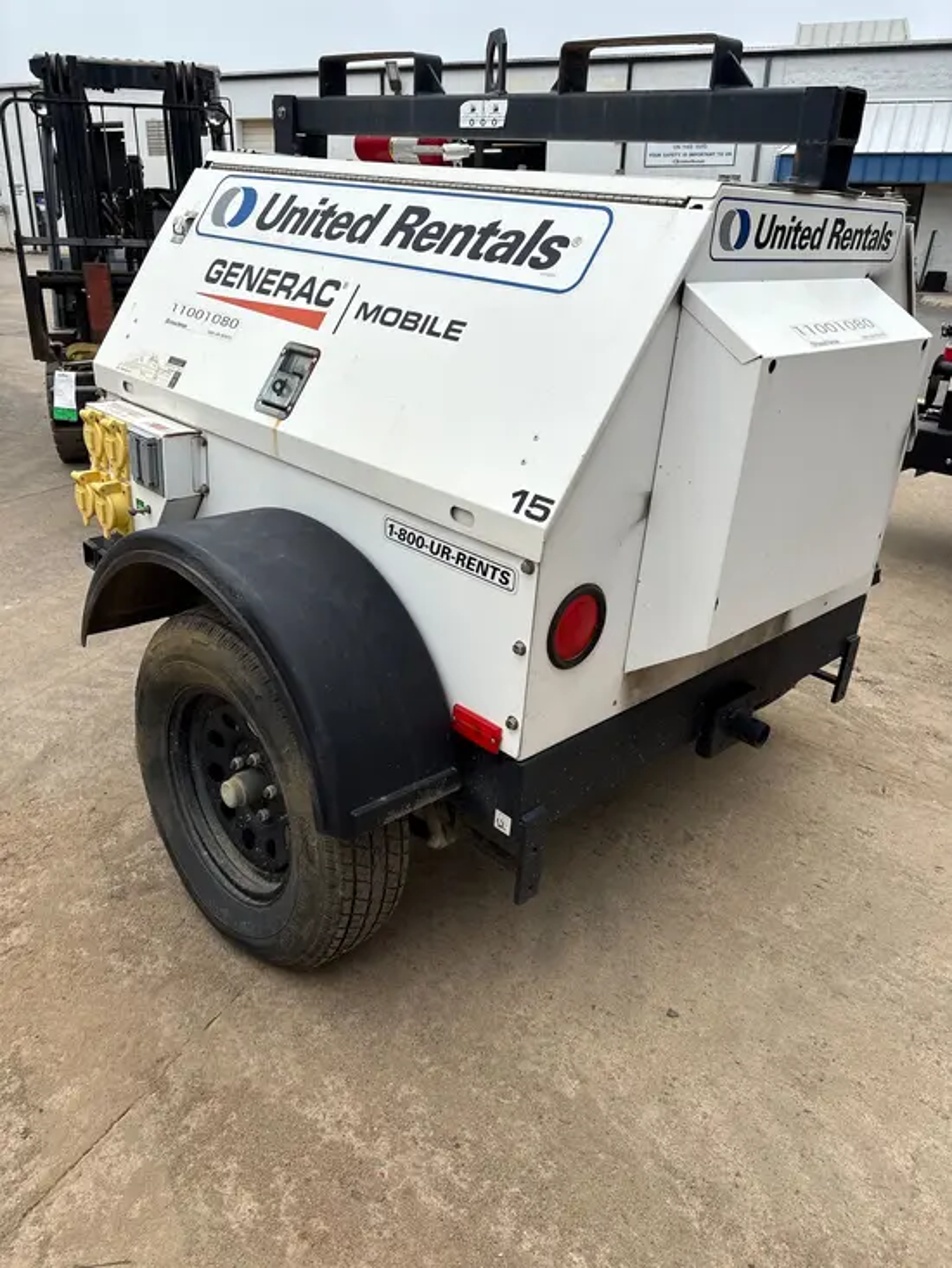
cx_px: 476
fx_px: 953
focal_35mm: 26
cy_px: 634
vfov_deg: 67.3
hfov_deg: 53.1
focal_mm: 5.96
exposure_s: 1/1196
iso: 50
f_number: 1.6
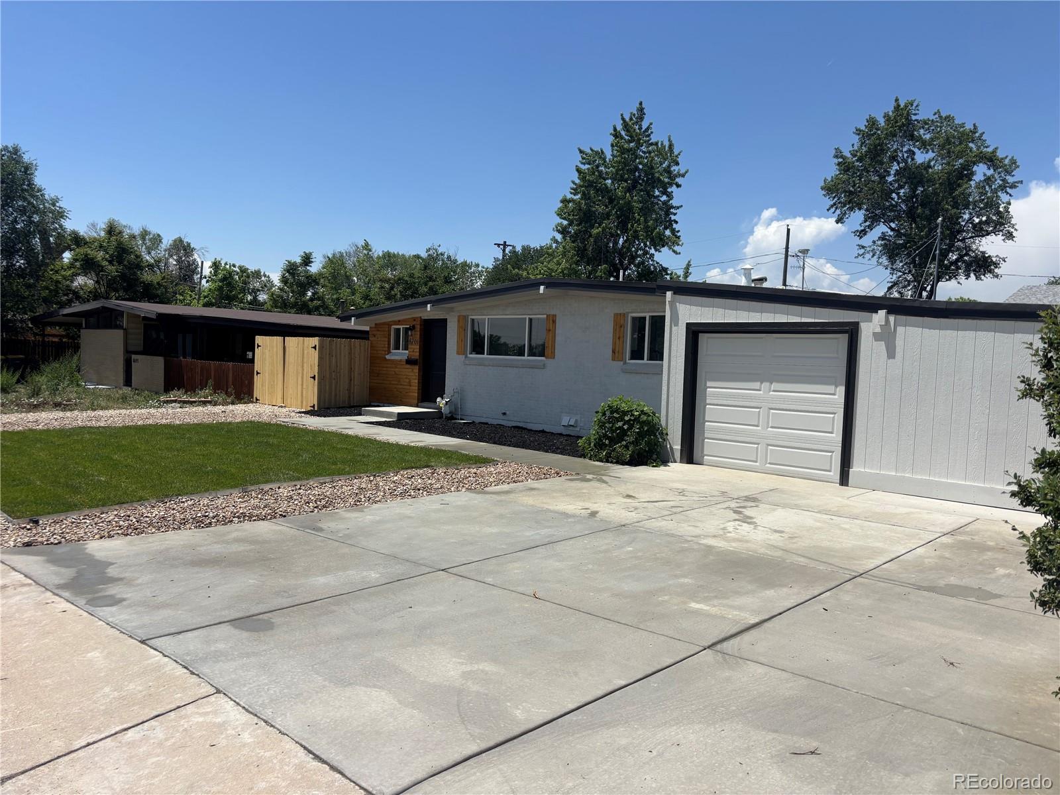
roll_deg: -2.3
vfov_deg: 53.1
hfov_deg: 67.3
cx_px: 530
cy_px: 398
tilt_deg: -3.2
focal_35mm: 26
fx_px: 796
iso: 50
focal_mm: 5.96
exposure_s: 1/5076
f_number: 1.6
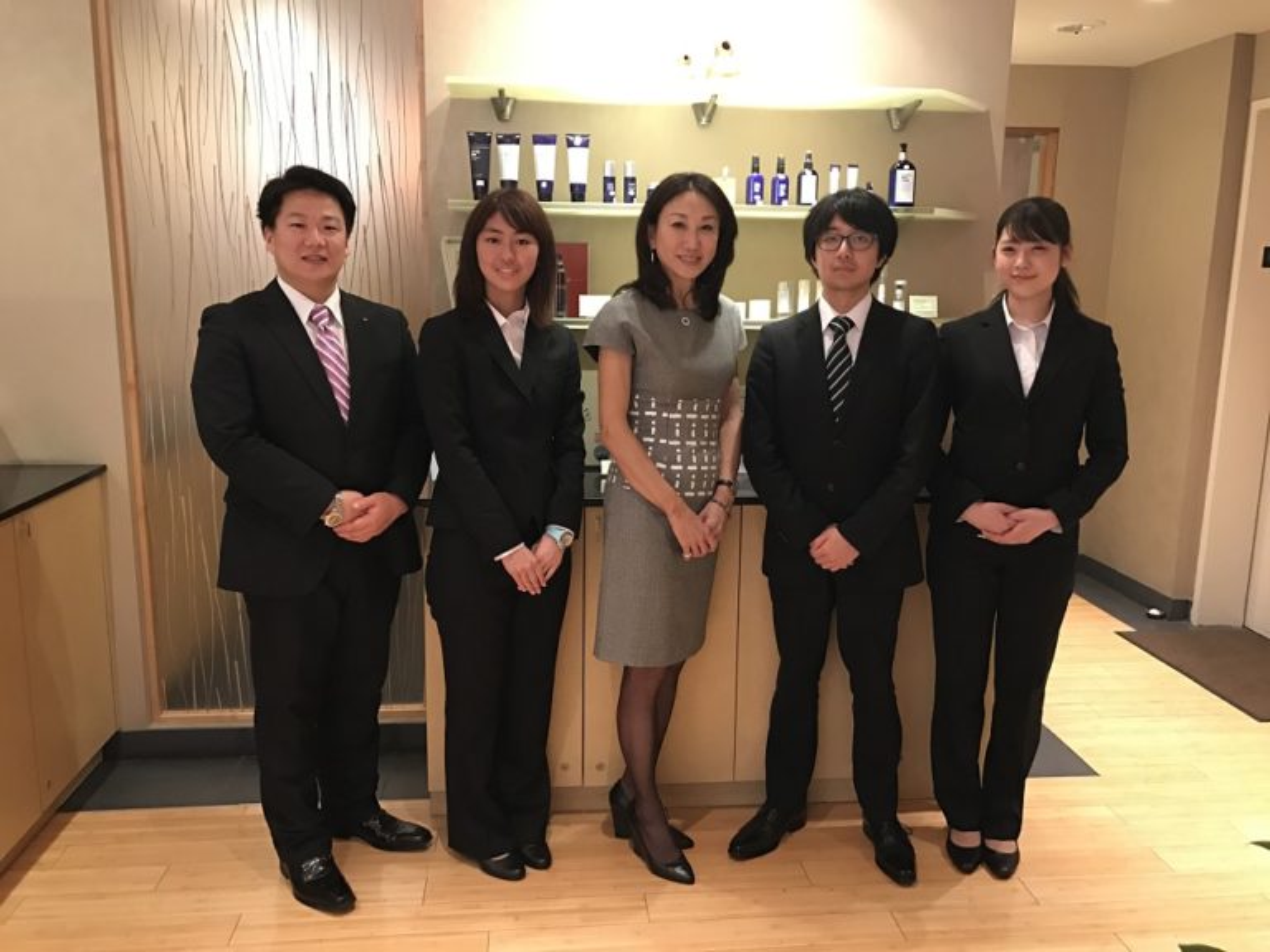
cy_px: 476
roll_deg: -0.8
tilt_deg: -10.7
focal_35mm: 28
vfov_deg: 49.7
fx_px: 1027
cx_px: 635
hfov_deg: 63.4
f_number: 1.8
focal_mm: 3.99
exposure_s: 1/12
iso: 100
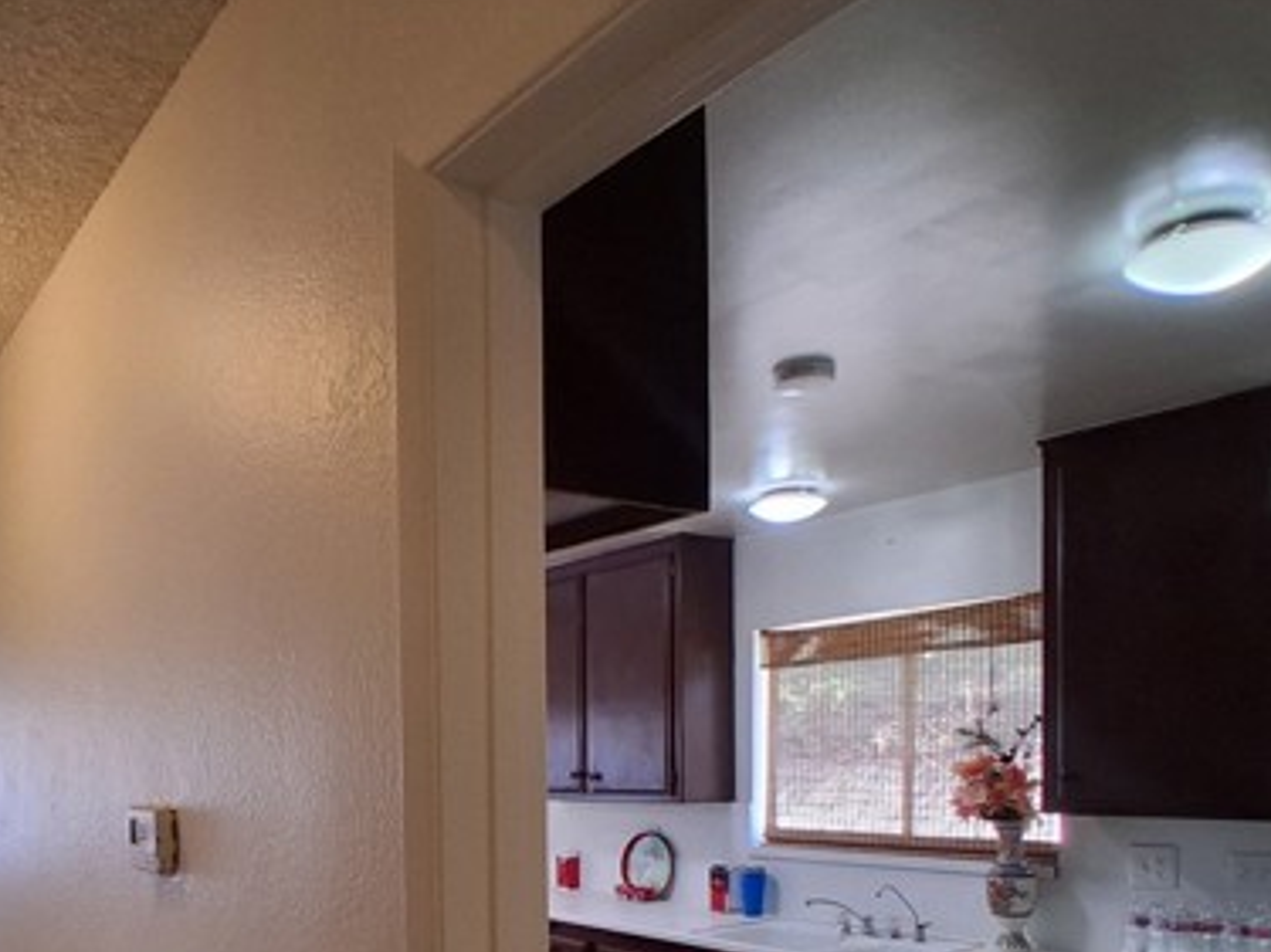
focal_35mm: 29
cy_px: 793
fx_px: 1064
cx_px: 403
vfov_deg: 45.2
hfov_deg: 59.9
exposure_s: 1/60
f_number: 2.2
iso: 160
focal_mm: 1.4
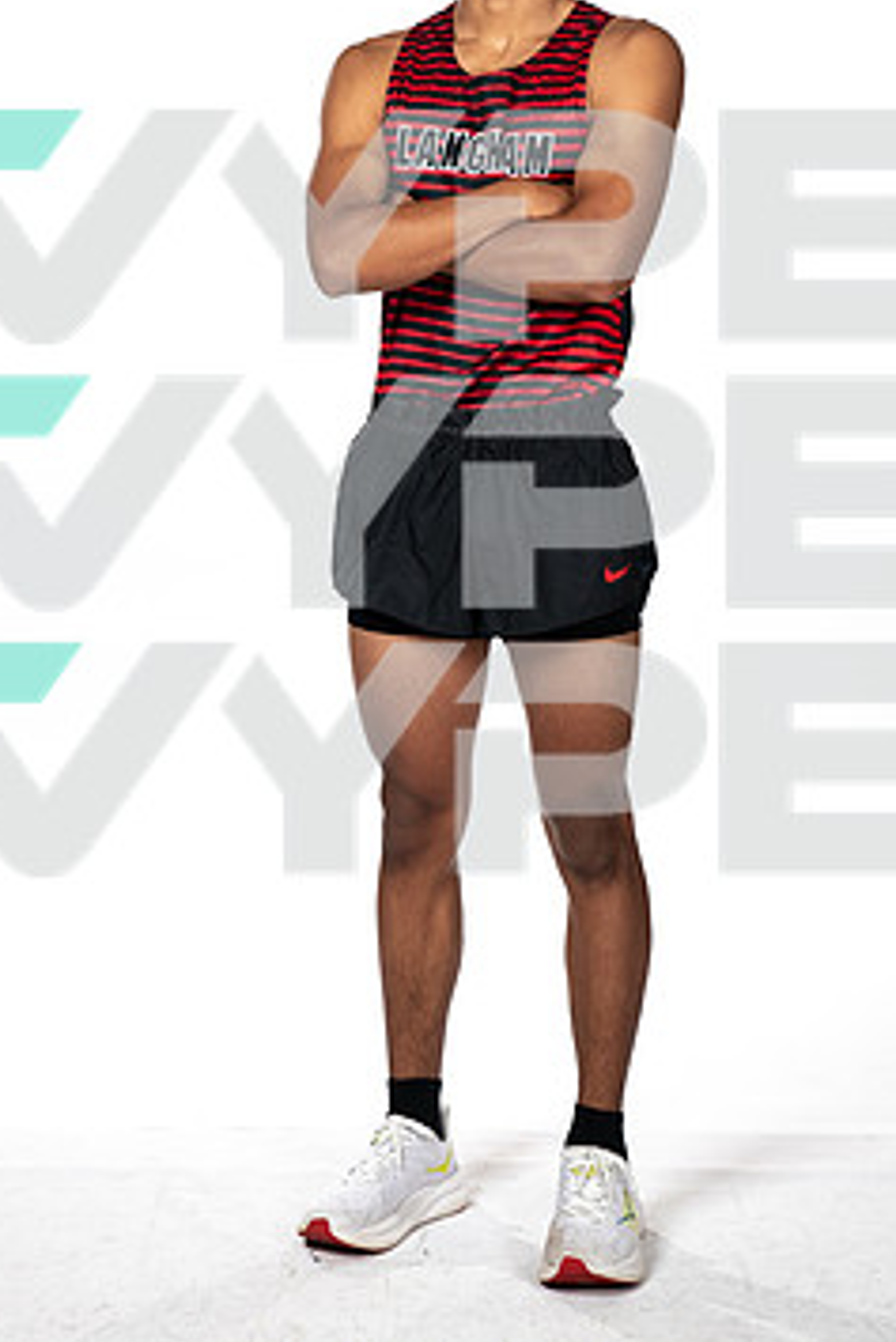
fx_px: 2834
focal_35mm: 76
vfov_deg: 26.5
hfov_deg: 18.0
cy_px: 495
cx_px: 420
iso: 400
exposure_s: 1/320
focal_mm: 60
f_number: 7.1
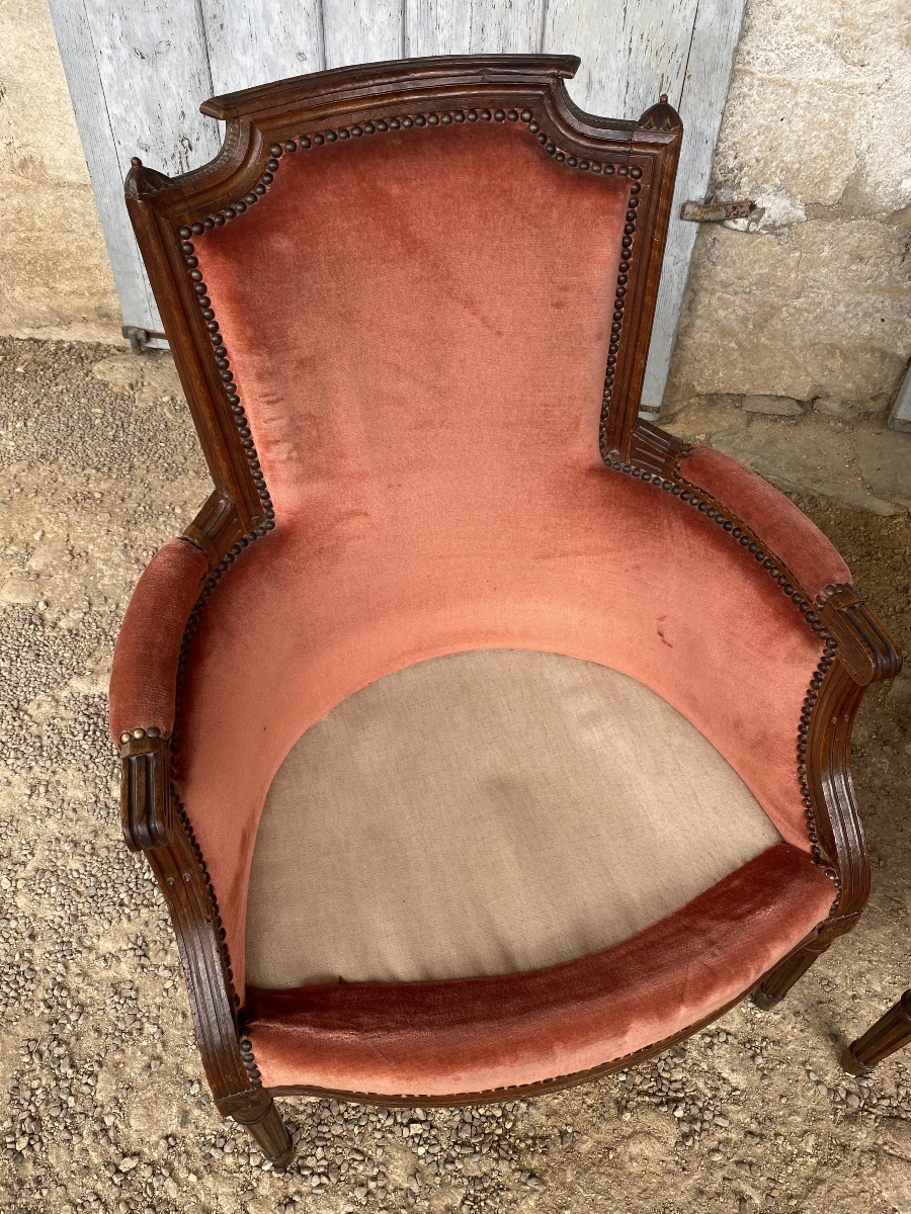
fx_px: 912
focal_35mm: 26
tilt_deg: -43.3
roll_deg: -2.6
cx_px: 456
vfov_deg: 67.3
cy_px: 607
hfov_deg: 53.1
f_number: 1.8
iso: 32
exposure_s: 1/120
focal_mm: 4.25
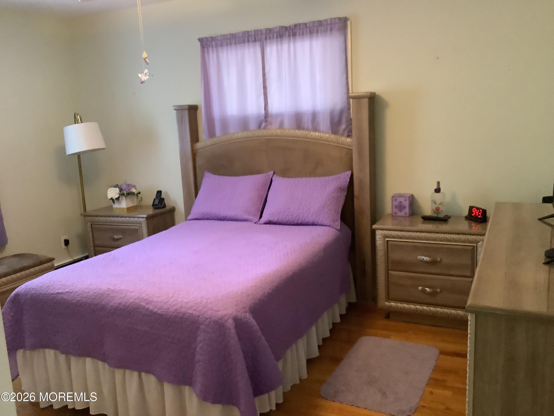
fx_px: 496
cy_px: 208
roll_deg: +3.7
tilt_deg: -5.5
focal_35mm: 31
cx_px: 277
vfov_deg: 45.4
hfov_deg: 58.4
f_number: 2.4
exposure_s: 1/30
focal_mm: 3.3
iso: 500
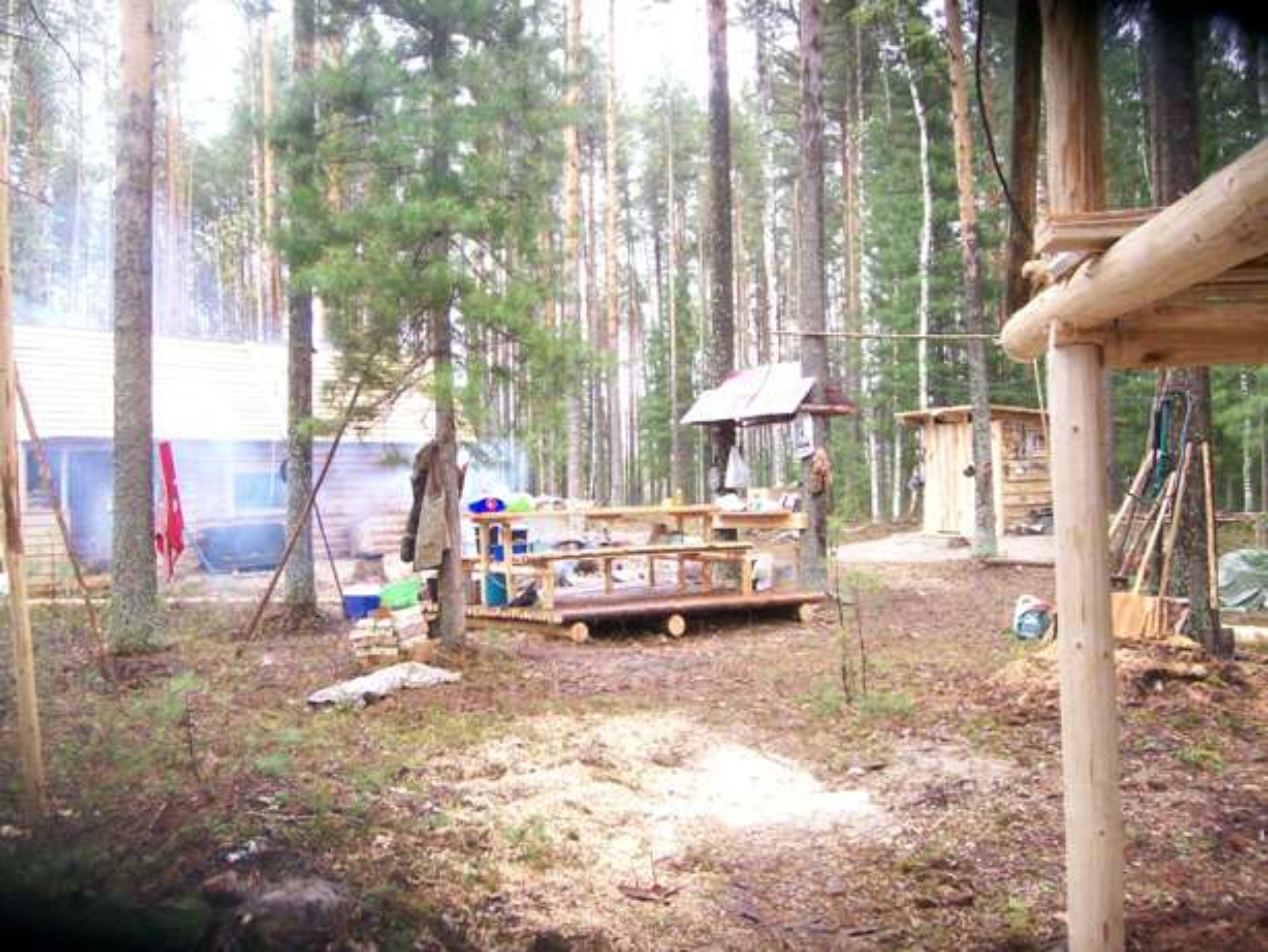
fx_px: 1283
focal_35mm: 35
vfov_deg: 40.7
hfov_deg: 52.6
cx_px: 634
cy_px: 476
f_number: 2.8
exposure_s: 1/64
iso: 200
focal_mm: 5.8
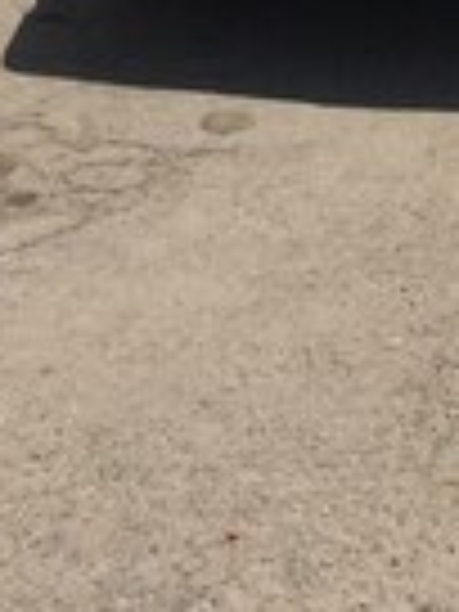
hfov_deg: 13.6
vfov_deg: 16.8
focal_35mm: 106
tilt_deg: -11.3
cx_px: 554
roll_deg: +2.8
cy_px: -306
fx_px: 1874
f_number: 2.2
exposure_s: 1/3165
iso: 32
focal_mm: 4.15
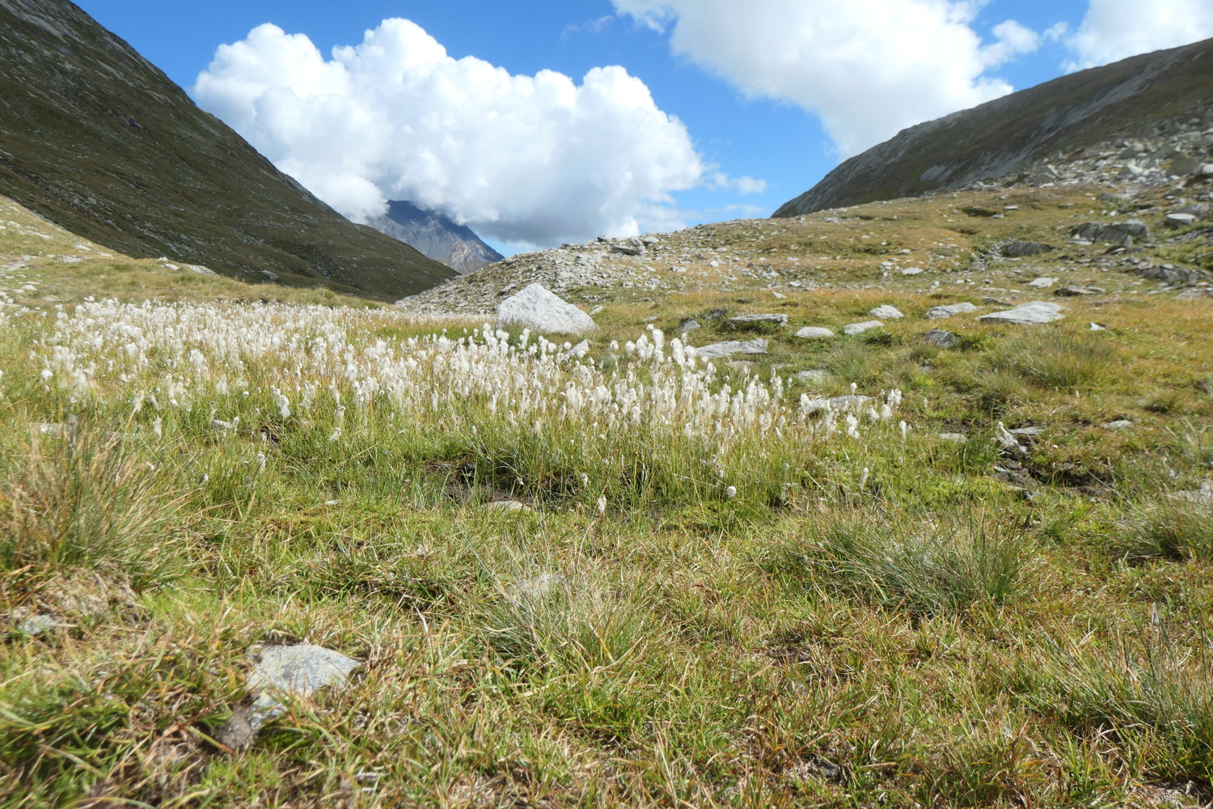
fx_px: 809
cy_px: 404
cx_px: 606
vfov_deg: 53.1
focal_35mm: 24
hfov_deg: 73.7
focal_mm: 8.8
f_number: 5.6
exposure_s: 1/800
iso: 200
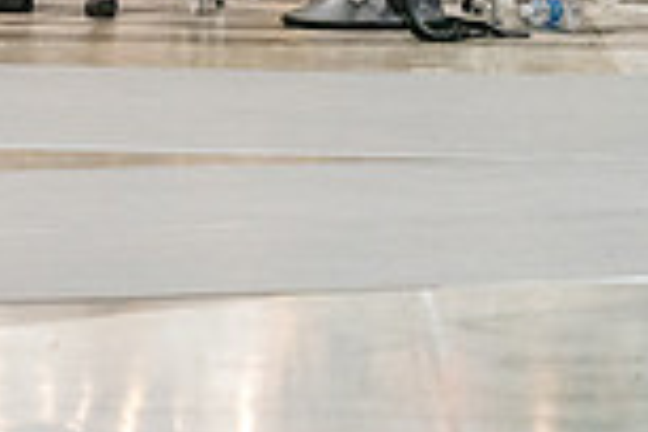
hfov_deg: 4.1
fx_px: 8855
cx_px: -576
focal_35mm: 492
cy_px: -354
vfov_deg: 2.8
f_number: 2.8
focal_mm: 130
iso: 4000
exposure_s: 1/250
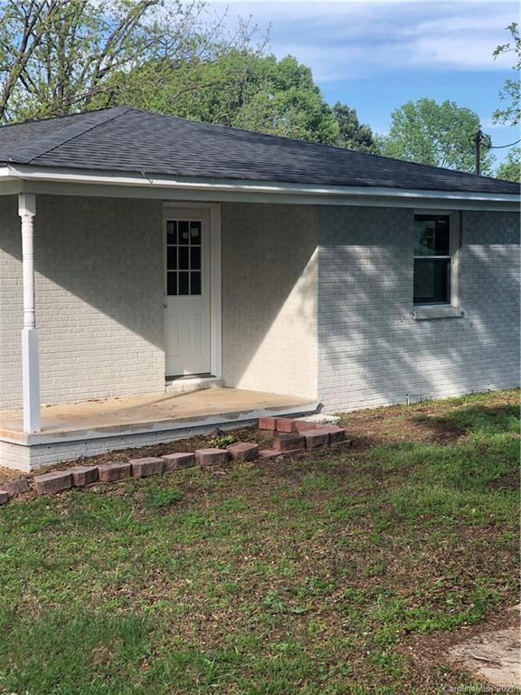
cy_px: 348
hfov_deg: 25.7
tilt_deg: -5.2
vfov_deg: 33.8
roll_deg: +0.1
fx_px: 1144
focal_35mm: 57
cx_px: 260
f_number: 2.8
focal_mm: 6.6
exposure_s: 1/149
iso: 20
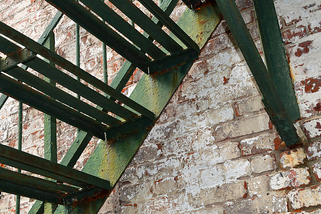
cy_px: 107
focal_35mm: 54
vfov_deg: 25.1
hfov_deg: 36.9
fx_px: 482
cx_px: 160
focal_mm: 36
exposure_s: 1/60
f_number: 11
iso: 400
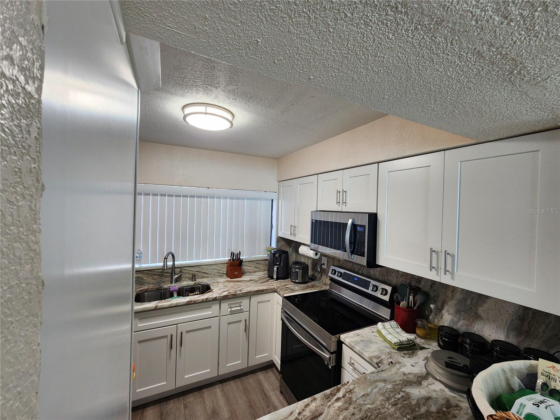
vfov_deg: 89.9
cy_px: 210
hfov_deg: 106.2
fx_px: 210
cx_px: 280
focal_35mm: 13
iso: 200
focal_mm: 2.2
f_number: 2.2
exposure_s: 1/60
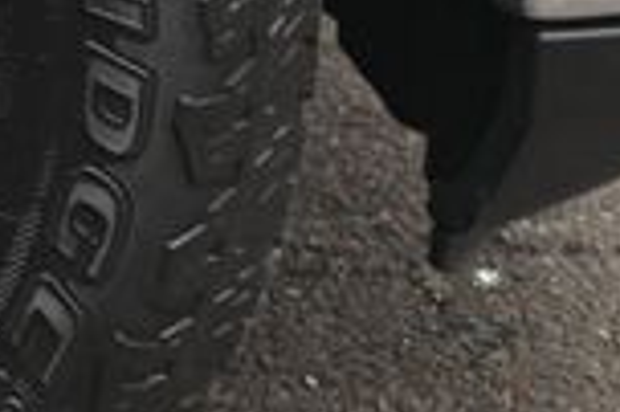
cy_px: -57
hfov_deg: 7.2
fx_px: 4783
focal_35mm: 278
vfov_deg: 4.9
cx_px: -575
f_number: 9
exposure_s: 1/60
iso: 900
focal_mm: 66
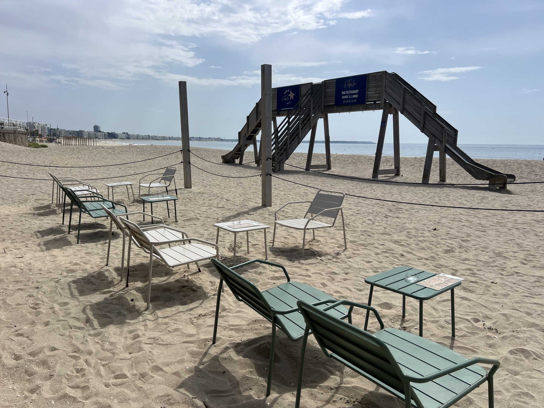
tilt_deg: -7.7
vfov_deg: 53.1
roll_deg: +0.1
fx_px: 409
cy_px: 204
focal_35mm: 26
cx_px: 272
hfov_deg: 67.3
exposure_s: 1/8000
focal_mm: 5.7
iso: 50
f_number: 1.5
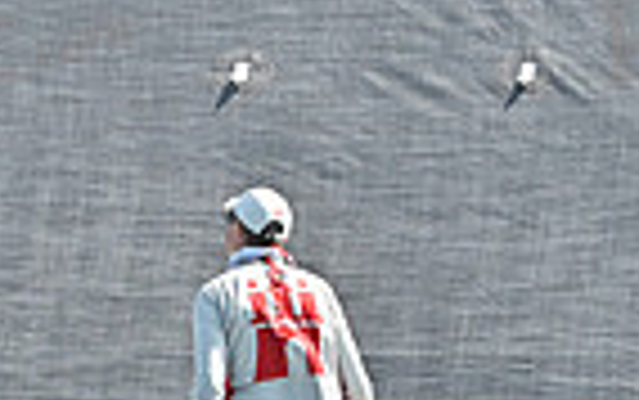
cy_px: 681
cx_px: 369
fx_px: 5072
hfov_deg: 7.2
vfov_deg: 4.5
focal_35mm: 291
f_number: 6.3
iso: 250
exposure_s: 1/1000
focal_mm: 70
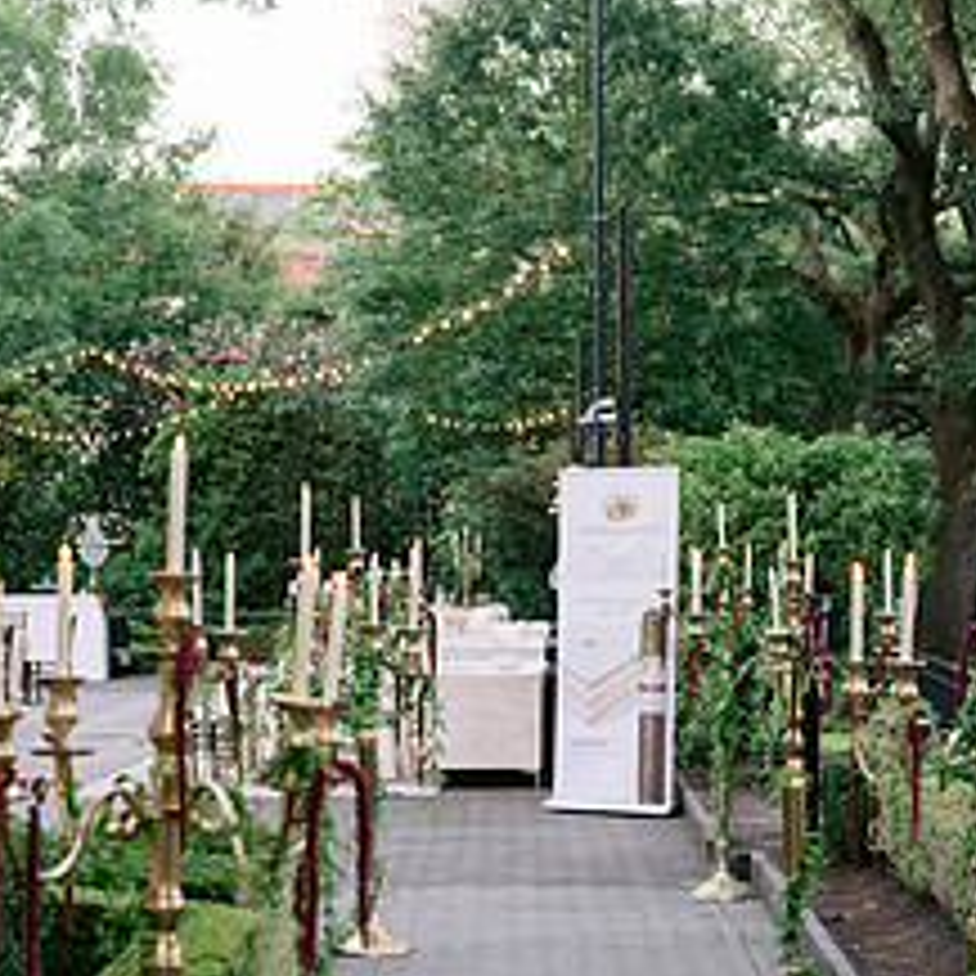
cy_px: 846
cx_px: 562
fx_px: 2807
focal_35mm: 88
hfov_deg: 19.7
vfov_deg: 19.4
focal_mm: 50
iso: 800
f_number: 4
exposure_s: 1/125
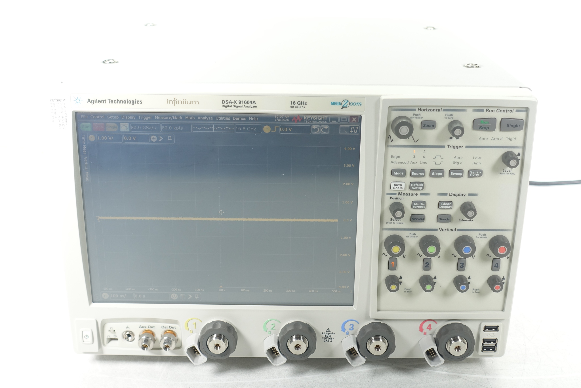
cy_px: 194
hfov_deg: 41.1
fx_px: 775
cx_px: 290
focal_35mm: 48
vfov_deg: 28.1
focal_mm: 17.49
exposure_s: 1/80
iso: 125
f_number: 2.8
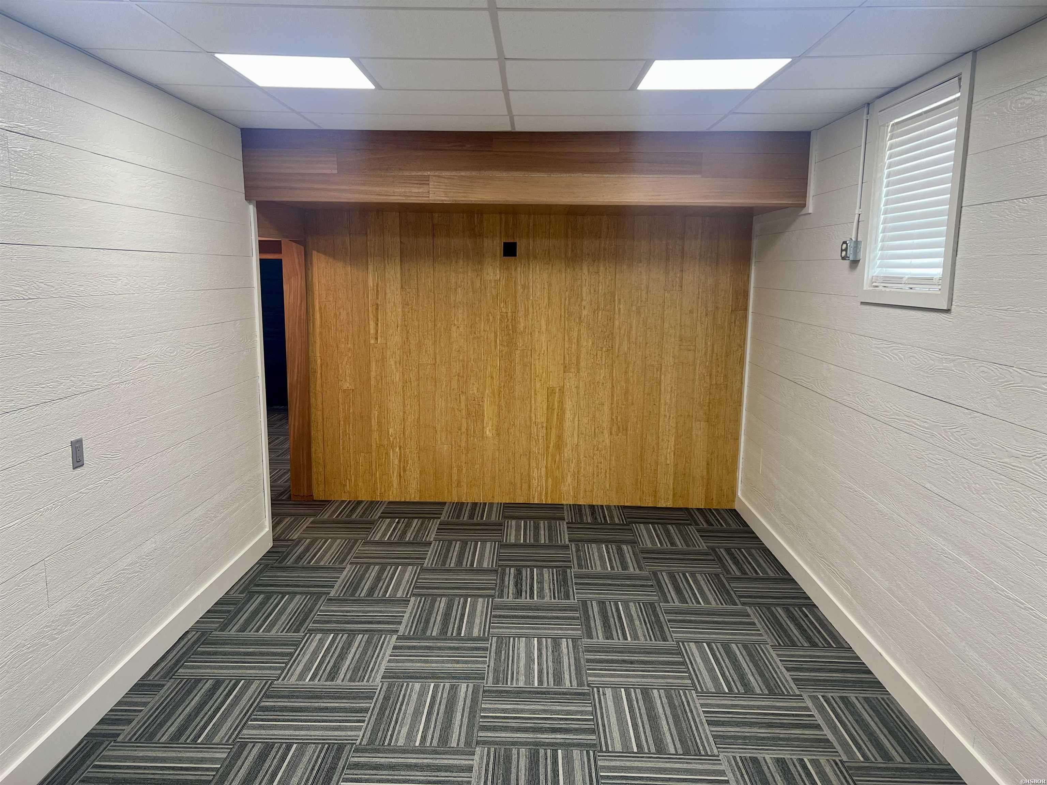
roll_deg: -0.2
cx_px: 524
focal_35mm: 26
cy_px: 392
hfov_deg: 67.3
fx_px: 786
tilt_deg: -9.4
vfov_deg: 53.1
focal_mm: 5.7
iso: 100
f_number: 1.5
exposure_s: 1/120
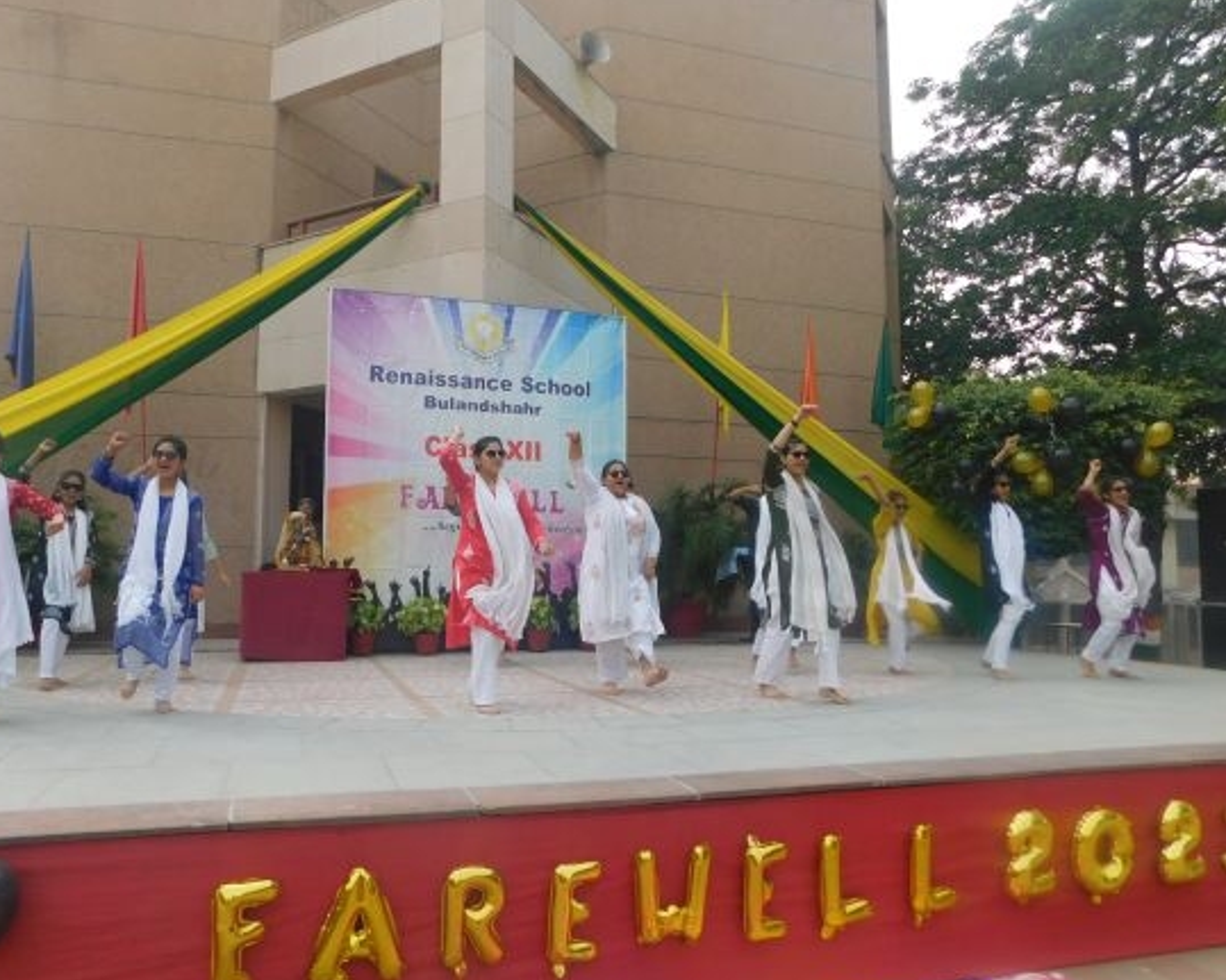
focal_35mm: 25
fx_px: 907
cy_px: 498
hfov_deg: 67.9
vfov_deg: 56.8
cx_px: 546
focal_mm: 4
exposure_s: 1/640
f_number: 3
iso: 125
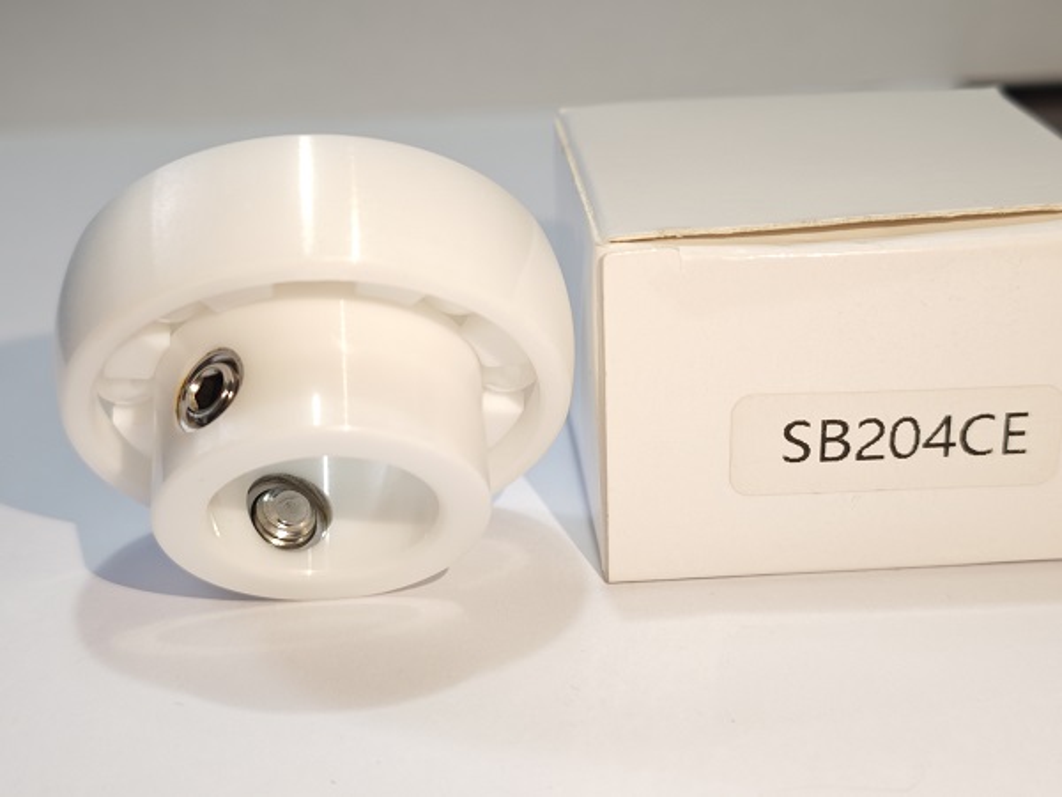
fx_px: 1779
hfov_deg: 33.2
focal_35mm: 58
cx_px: 531
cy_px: 398
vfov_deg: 25.2
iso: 50
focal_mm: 6.55
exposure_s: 1/20
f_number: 1.6
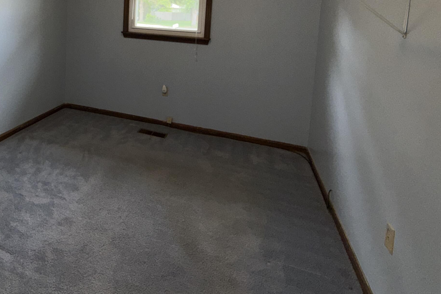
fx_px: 294
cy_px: 32
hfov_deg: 71.0
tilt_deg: -4.4
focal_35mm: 24
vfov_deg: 47.9
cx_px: 137
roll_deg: -2.3
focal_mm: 2.22
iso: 50
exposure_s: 1/122
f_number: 2.2
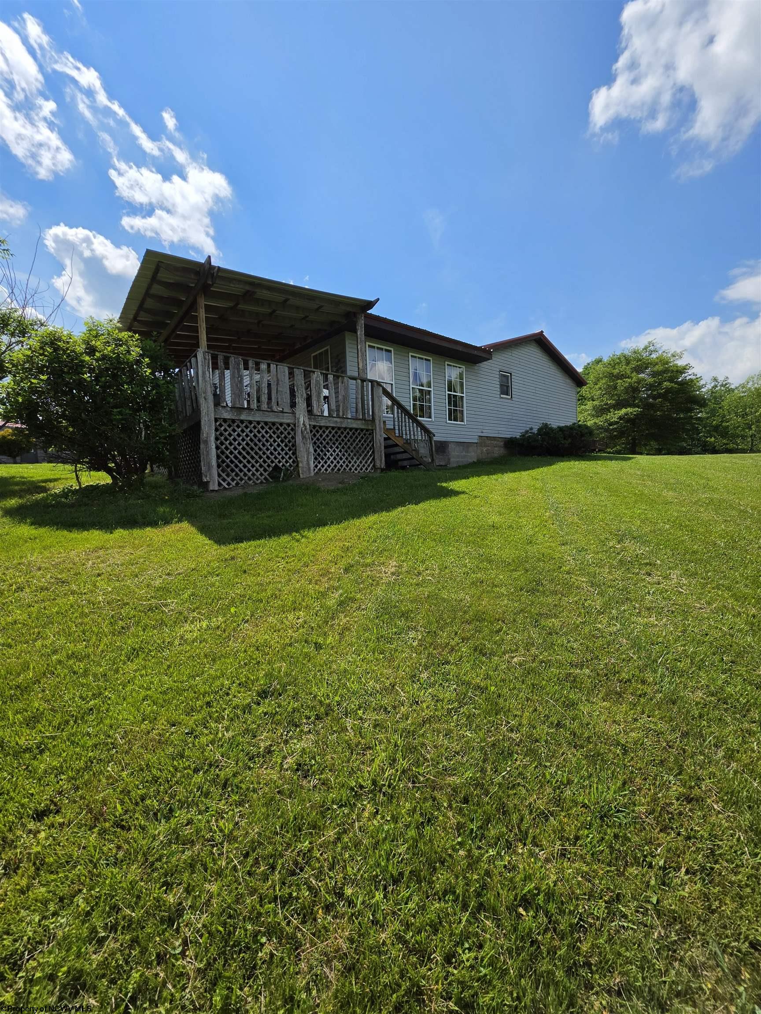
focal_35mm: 13
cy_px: 507
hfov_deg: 89.9
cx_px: 380
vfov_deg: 106.2
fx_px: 381
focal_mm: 2.2
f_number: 1.9
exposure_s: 1/3134
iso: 32
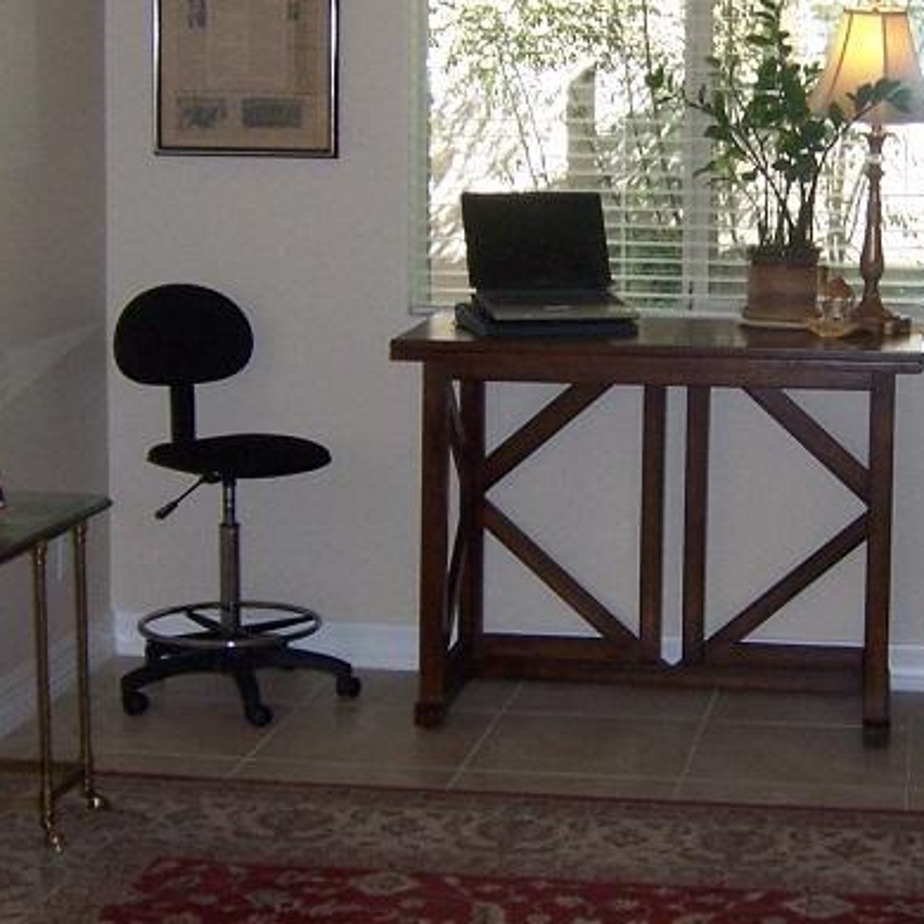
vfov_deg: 22.7
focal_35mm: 76
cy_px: 331
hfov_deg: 22.5
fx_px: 2295
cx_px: 697
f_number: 2.8
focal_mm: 6.2
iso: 125
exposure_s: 1/60
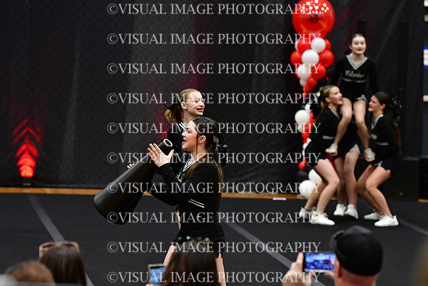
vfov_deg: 7.5
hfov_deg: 11.2
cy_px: 143
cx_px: 214
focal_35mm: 183
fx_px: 2176
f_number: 3.5
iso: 4000
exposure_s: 1/500
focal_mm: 122
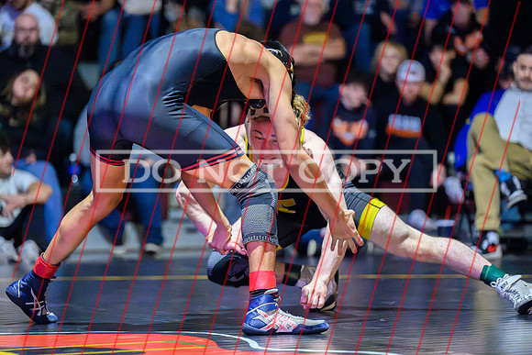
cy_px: 175
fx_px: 2552
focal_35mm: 173
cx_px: 265
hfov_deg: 11.9
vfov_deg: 8.0
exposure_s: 1/800
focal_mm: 155
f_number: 2.8
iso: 25600
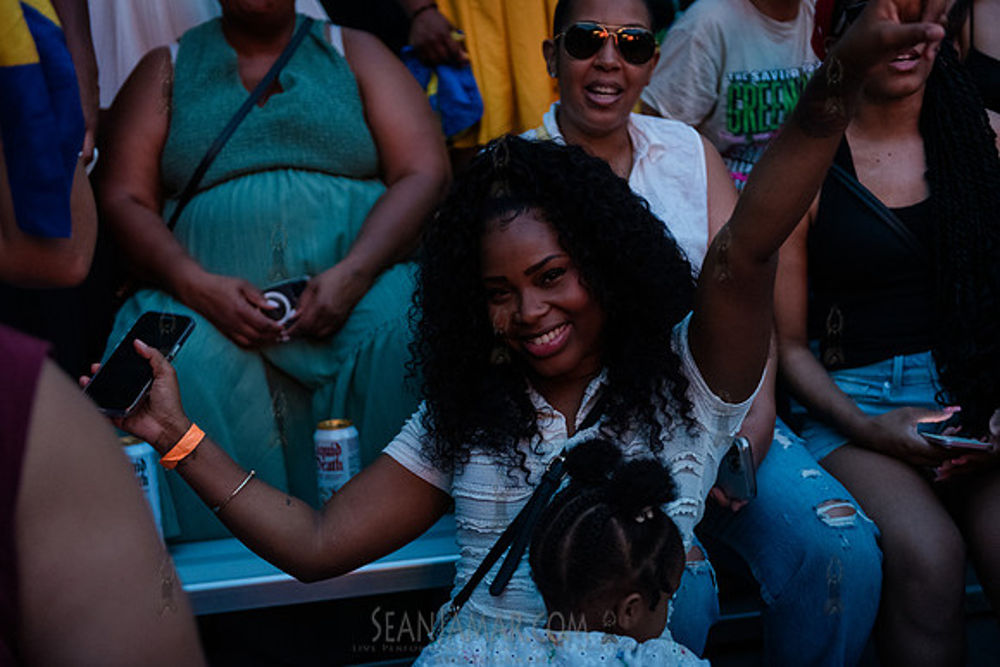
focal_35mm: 58
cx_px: 500
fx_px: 1611
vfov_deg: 23.4
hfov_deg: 34.5
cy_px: 334
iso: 4000
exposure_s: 1/250
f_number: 2.8
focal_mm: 58
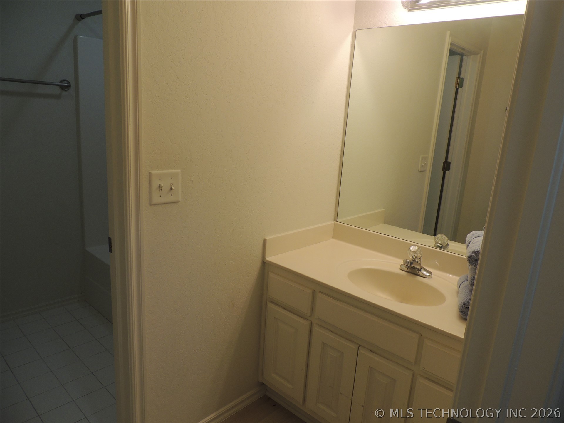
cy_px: 212
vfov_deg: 56.8
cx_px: 282
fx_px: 391
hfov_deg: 71.6
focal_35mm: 24
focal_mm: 4.3
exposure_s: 1/60
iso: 100
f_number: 3
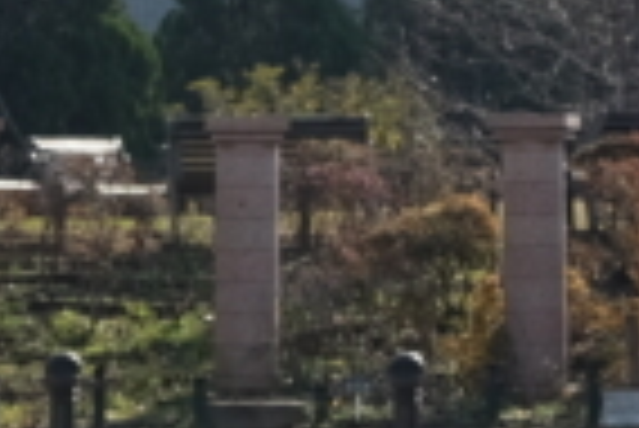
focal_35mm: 325
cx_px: 410
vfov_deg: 4.2
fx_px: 5775
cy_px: -534
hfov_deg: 6.3
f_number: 5.6
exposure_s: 1/340
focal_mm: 30.2
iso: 200
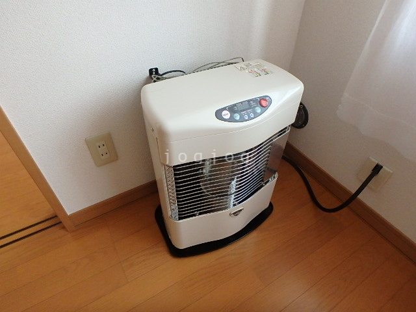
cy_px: 156
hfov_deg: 79.0
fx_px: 252
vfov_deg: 63.4
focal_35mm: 21
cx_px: 208
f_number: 3.5
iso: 640
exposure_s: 1/30
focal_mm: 3.7
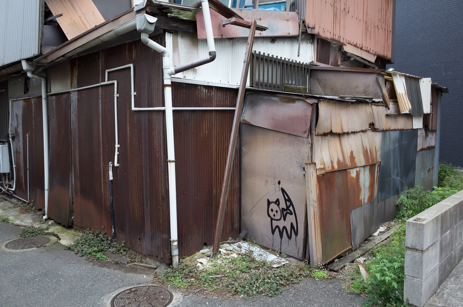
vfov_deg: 46.2
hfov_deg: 65.6
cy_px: 154
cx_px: 232
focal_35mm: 28
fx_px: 359
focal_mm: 18.3
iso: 200
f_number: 2.8
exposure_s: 1/125
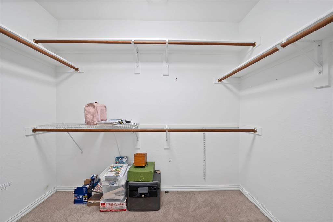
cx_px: 166
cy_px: 111
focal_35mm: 12
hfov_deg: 112.6
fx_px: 111
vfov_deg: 90.1
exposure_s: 1/1.67
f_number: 9
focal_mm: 12
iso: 640
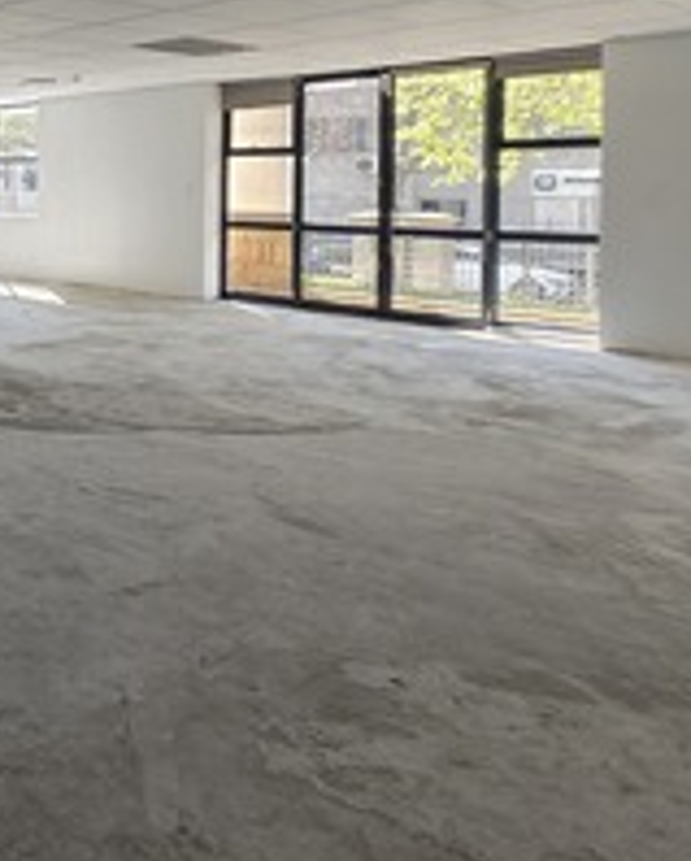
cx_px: -300
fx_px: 816
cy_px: 198
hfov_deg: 30.3
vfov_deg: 52.7
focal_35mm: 32
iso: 32
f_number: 2.2
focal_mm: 1.7
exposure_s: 1/100
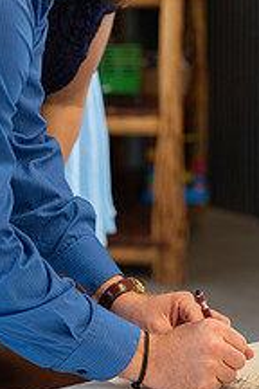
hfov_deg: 7.8
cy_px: 185
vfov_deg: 11.6
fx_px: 1910
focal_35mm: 177
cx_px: 137
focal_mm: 85
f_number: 3.5
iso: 640
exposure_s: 1/125
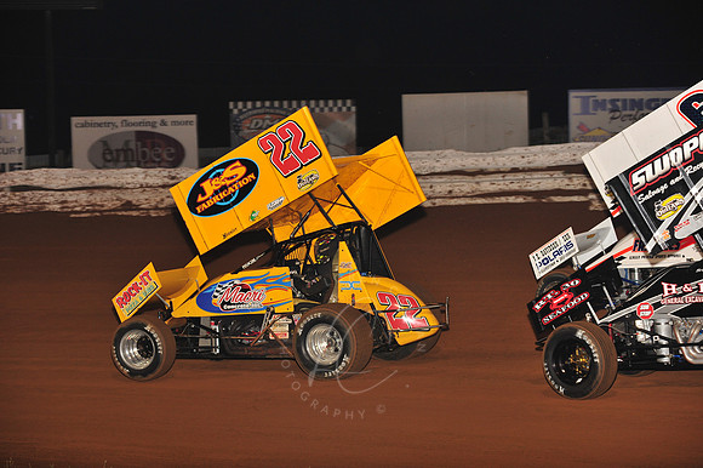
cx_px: 352
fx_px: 2439
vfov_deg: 11.0
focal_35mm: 125
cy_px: 234
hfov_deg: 16.4
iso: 1000
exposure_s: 1/320
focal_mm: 125
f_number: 6.3
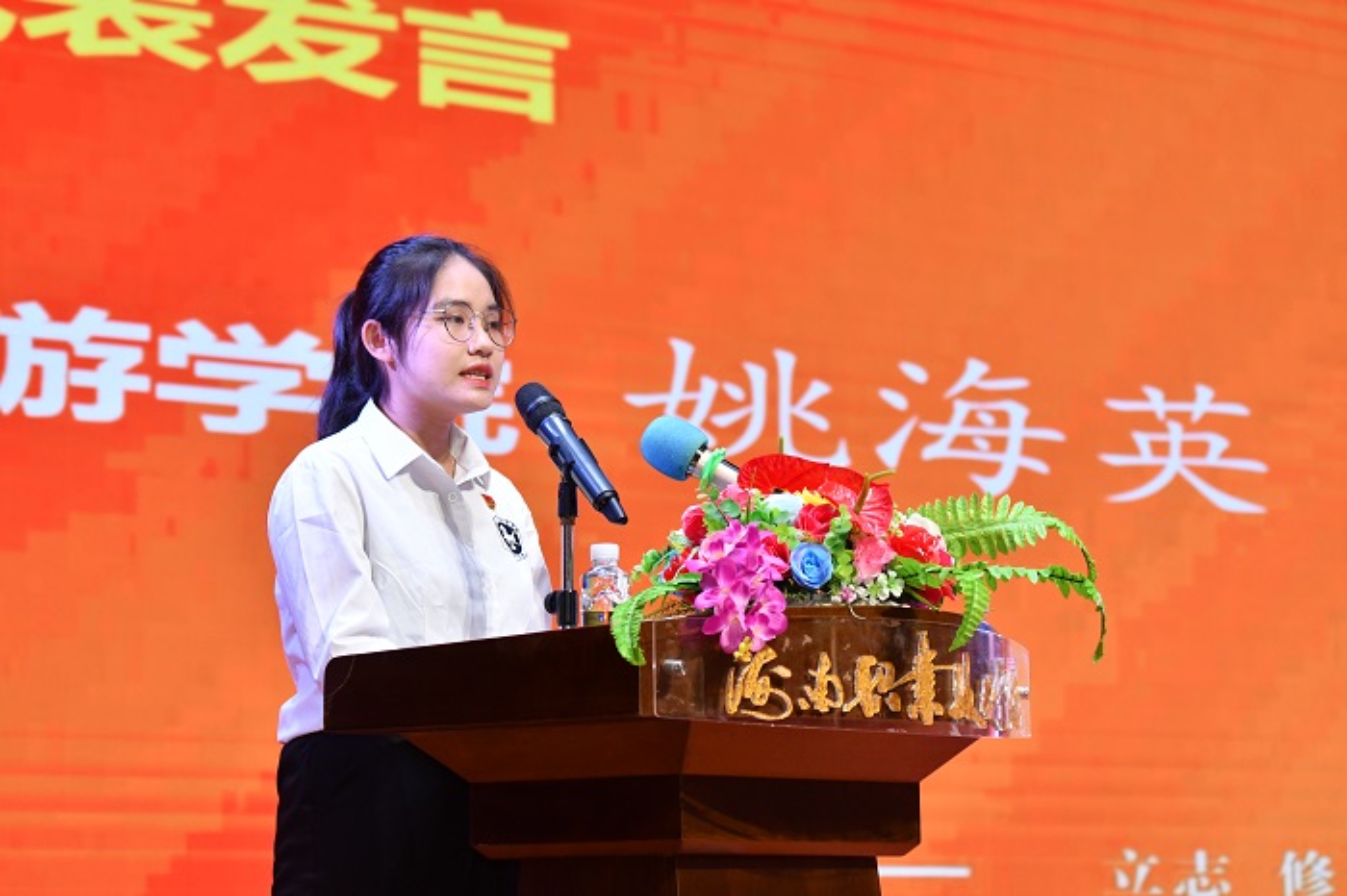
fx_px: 4488
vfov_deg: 11.4
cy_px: 448
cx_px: 674
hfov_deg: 17.1
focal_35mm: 120
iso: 1400
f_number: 4.5
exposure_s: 1/160
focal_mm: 80
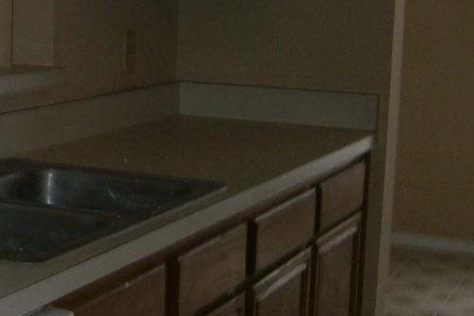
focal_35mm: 86
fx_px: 1132
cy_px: 139
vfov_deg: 15.9
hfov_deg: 23.3
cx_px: 91
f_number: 2.8
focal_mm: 4.7
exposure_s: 1/30
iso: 125
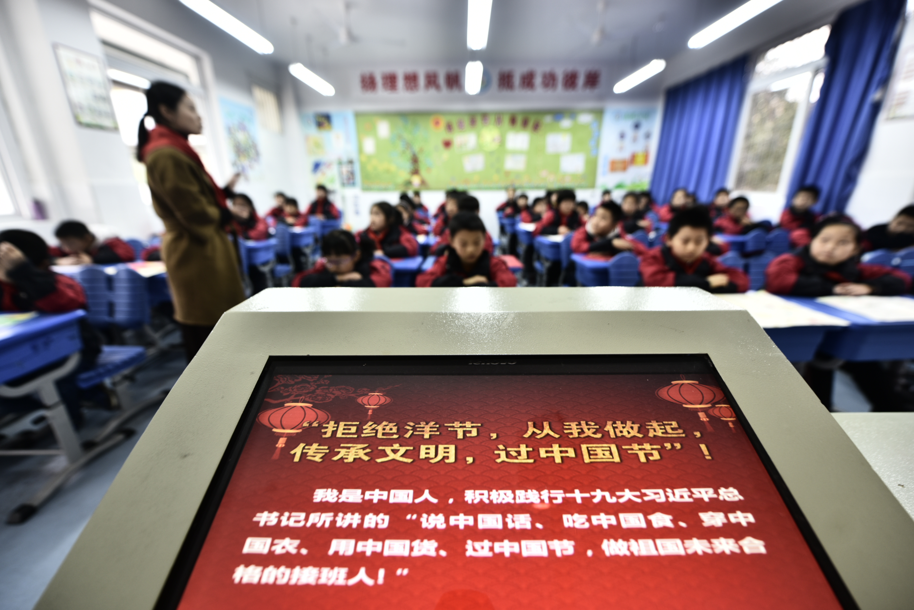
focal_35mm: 15
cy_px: 305
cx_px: 457
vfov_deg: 77.4
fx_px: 381
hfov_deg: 100.4
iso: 100
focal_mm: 15
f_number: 2.8
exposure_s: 1/20
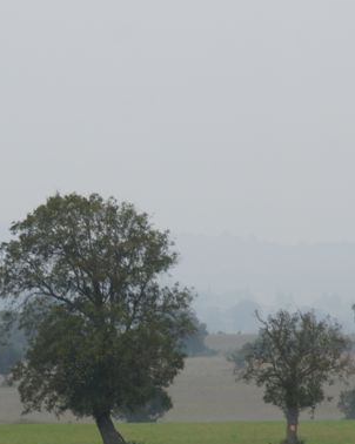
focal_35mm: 387
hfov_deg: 4.0
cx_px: 56
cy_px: 304
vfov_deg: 5.0
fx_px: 5087
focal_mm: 130
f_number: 6.3
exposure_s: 1/200
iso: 250
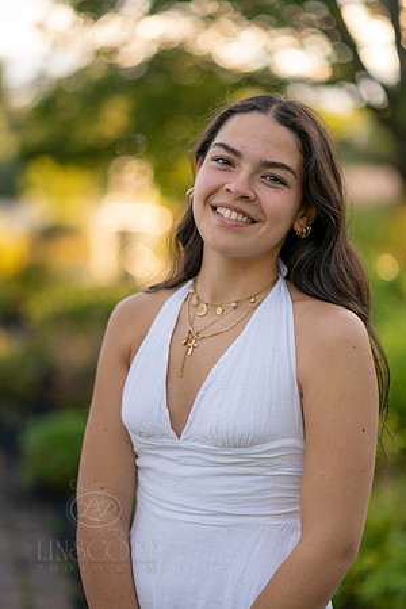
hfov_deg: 16.1
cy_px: 304
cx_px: 203
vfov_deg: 23.9
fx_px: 1438
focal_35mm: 85
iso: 500
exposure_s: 1/5000
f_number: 1.8
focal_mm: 85
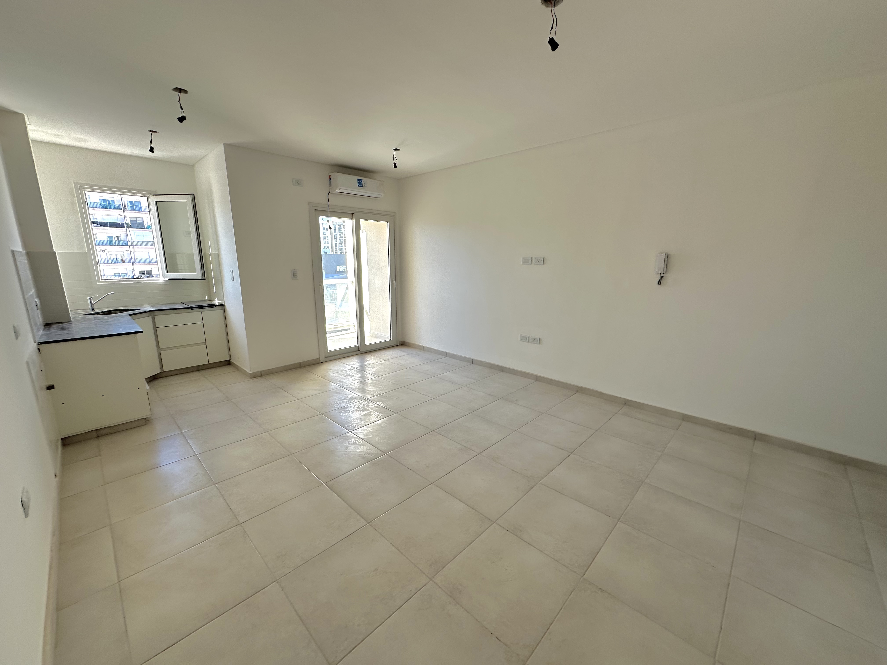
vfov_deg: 85.7
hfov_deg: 102.1
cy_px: 332
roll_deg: +0.1
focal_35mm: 14
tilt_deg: -10.9
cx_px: 444
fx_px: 359
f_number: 2.2
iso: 40
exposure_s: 1/161
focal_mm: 2.22
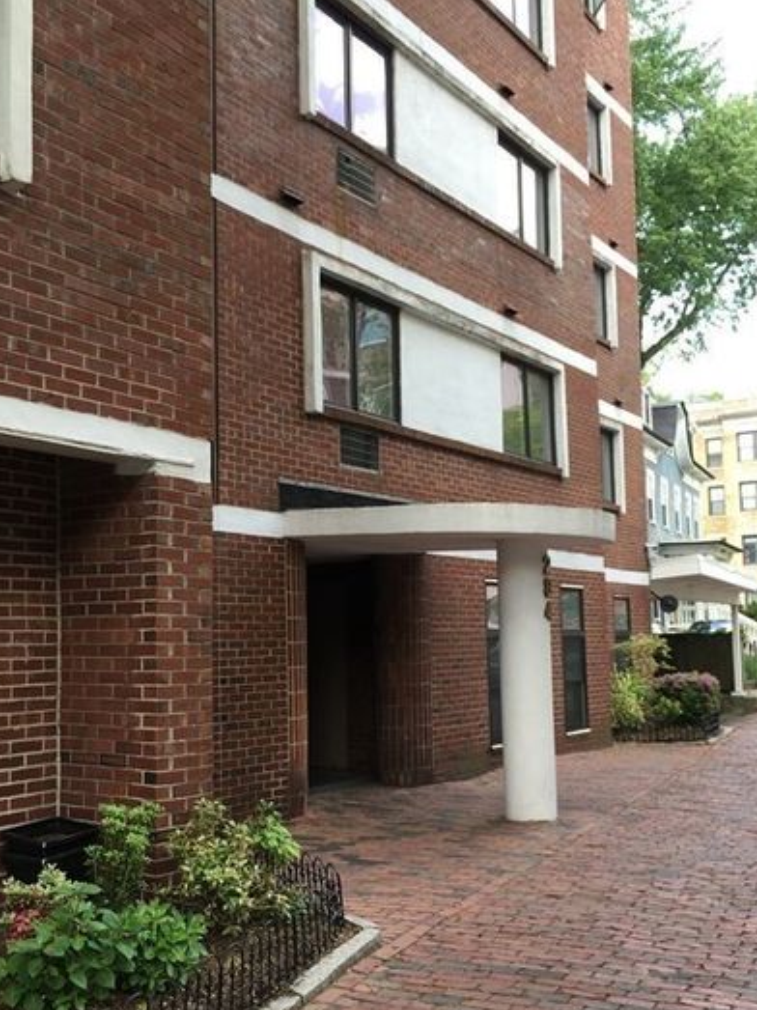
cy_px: 549
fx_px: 1079
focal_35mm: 37
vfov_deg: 50.1
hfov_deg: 38.5
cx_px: 297
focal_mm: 4.15
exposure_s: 1/120
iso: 25
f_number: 2.2
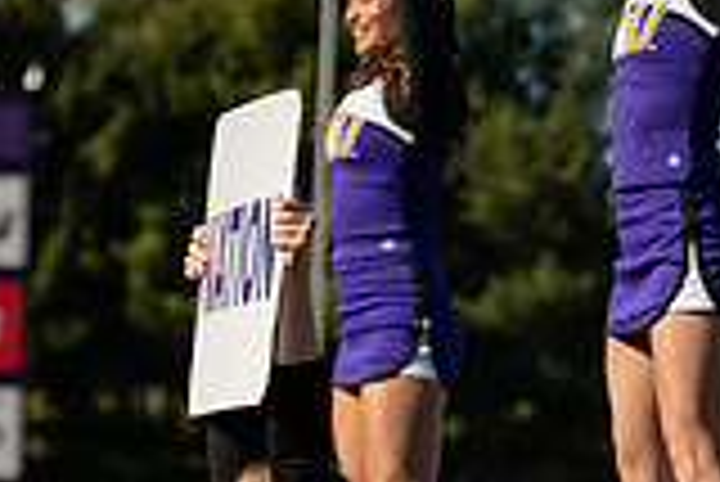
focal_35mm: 326
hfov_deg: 6.3
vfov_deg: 4.2
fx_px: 6526
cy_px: -83
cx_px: 972
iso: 160
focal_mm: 90
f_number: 3.5
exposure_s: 1/3200
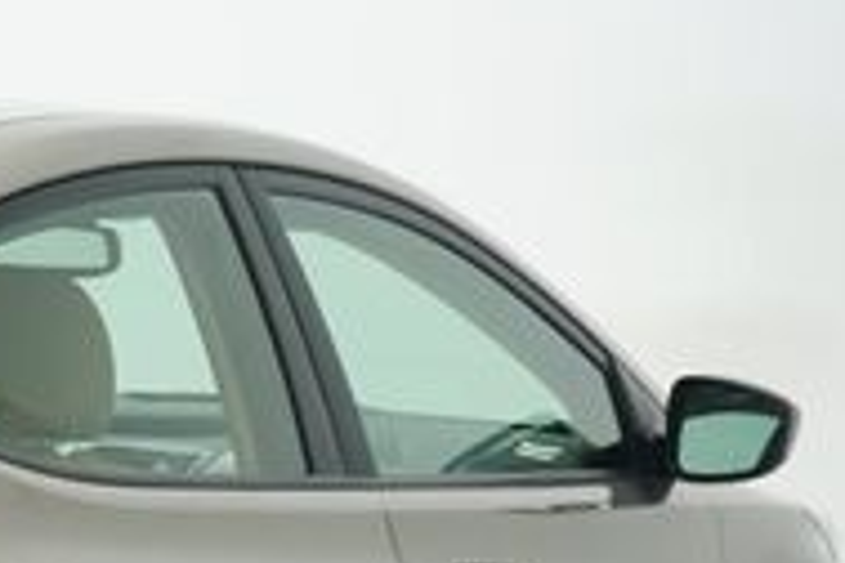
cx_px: -492
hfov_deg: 15.0
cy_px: 833
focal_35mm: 125
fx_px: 2934
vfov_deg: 10.6
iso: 1000
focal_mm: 25
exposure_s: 1/200
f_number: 5.6
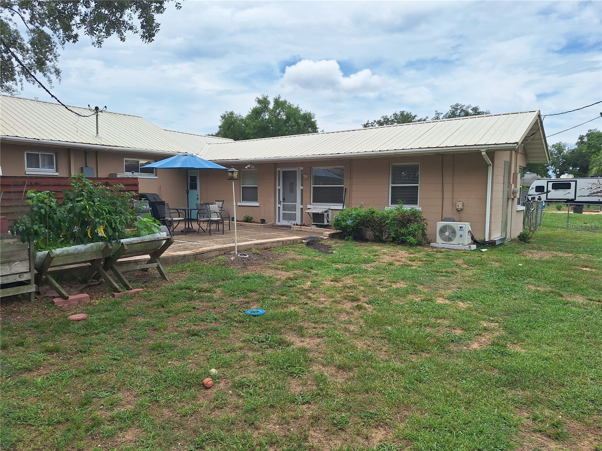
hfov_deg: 73.9
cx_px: 301
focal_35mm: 23
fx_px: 400
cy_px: 226
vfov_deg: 58.9
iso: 40
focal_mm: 5.54
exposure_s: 1/4310
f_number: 1.8
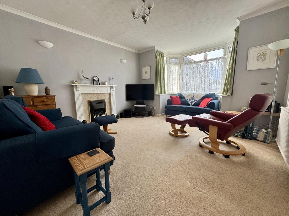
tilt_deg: -7.9
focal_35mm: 14
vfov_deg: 85.7
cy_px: 108
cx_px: 144
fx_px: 117
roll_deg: +0.9
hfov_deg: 102.1
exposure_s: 1/99
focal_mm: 2.22
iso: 125
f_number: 2.2
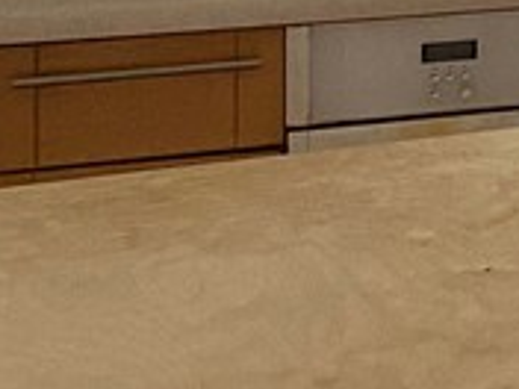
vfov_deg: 9.3
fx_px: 2264
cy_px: -339
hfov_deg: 10.1
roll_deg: +0.0
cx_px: 1504
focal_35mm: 151
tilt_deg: -0.4
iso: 125
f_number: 1.8
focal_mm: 4.25
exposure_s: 1/84
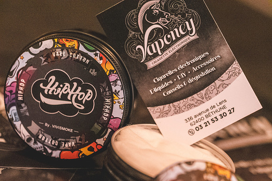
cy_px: 102
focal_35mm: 133
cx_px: 136
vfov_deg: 10.3
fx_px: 1006
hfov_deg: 15.4
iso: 6400
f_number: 2.2
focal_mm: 64
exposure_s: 1/400
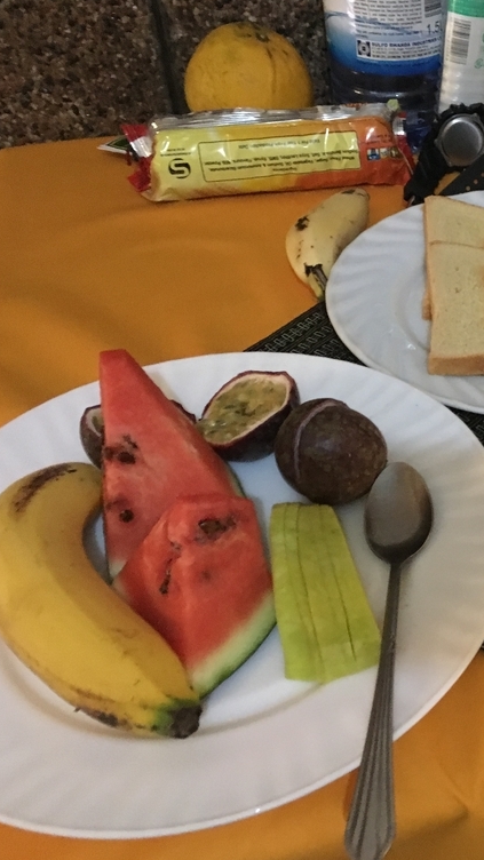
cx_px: 546
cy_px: 436
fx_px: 981
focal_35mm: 43
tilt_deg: -40.8
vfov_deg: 47.4
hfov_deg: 25.5
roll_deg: -5.4
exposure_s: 1/17
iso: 500
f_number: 2.2
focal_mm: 4.15
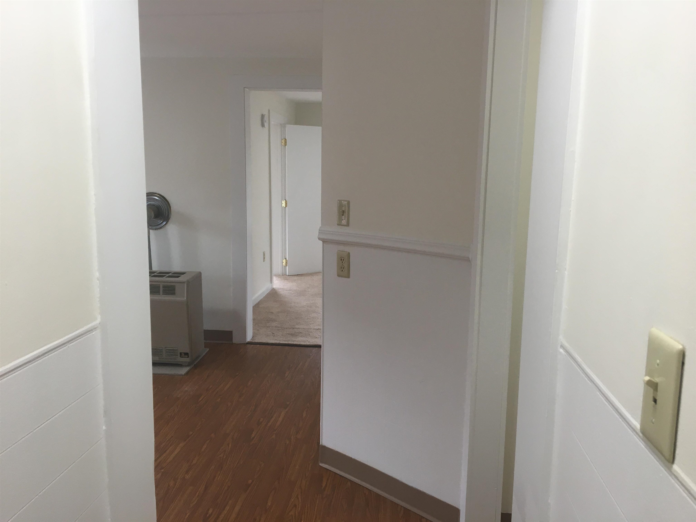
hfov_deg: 61.7
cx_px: 348
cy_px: 261
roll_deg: -0.4
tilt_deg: -9.8
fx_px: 583
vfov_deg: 48.2
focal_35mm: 29
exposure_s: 1/30
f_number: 2.2
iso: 25
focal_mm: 4.15
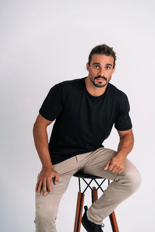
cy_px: 116
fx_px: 549
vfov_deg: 23.9
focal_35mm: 85
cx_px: 78
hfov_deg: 16.1
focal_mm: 85
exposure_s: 1/160
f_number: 3.5
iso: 64
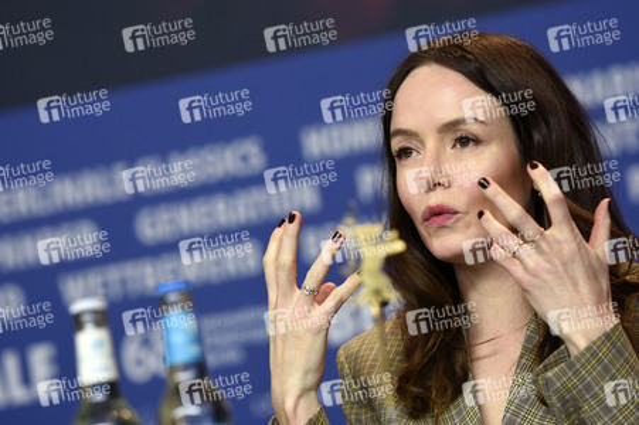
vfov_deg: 5.9
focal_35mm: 232
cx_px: 320
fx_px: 4124
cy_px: 212
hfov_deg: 8.9
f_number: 3.2
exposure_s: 1/400
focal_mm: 155
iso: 640
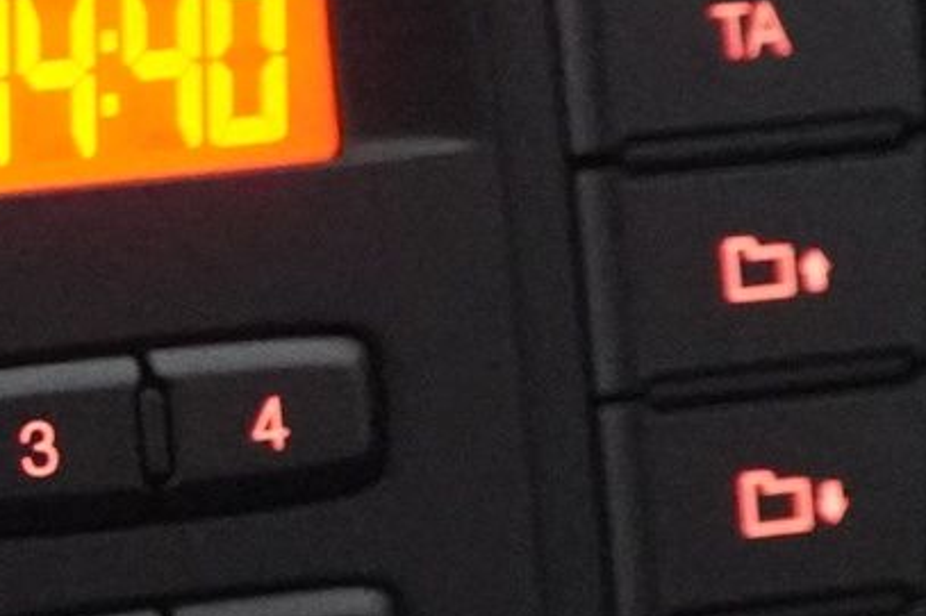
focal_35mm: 258
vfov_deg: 5.3
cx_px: -869
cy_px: 160
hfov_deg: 7.7
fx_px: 6633
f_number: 3.5
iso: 6400
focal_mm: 28
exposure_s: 1/25
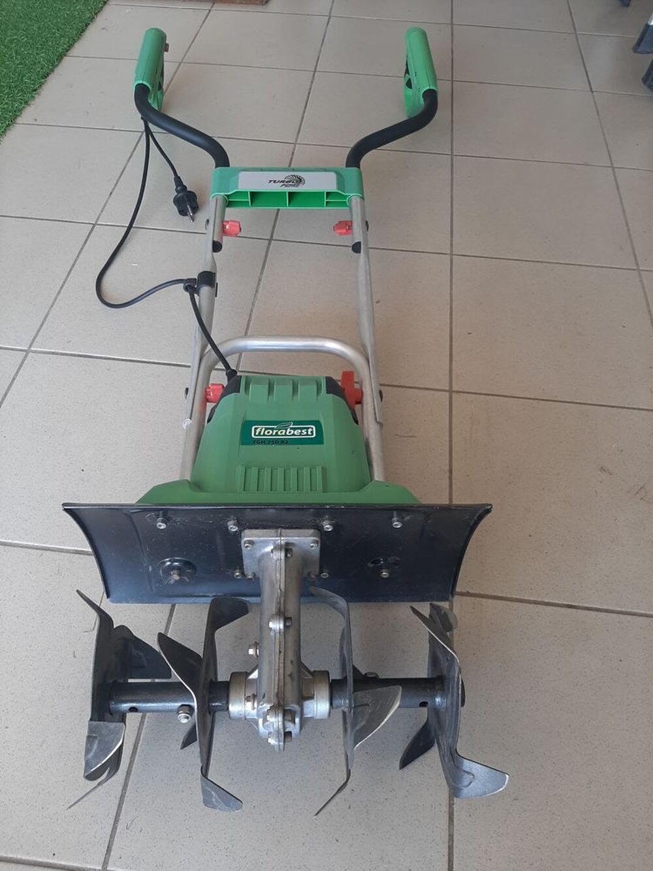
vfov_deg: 67.3
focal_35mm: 26
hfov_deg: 53.1
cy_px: 436
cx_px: 326
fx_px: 654
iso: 50
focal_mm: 3.93
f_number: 1.7
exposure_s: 1/100
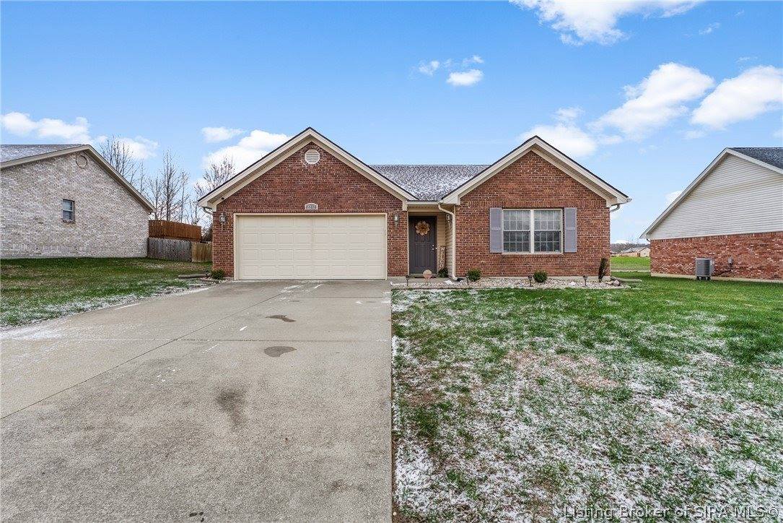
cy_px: 262
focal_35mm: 16
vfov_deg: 73.8
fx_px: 348
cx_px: 392
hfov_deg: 96.7
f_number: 11
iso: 400
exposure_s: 1/4
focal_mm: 16
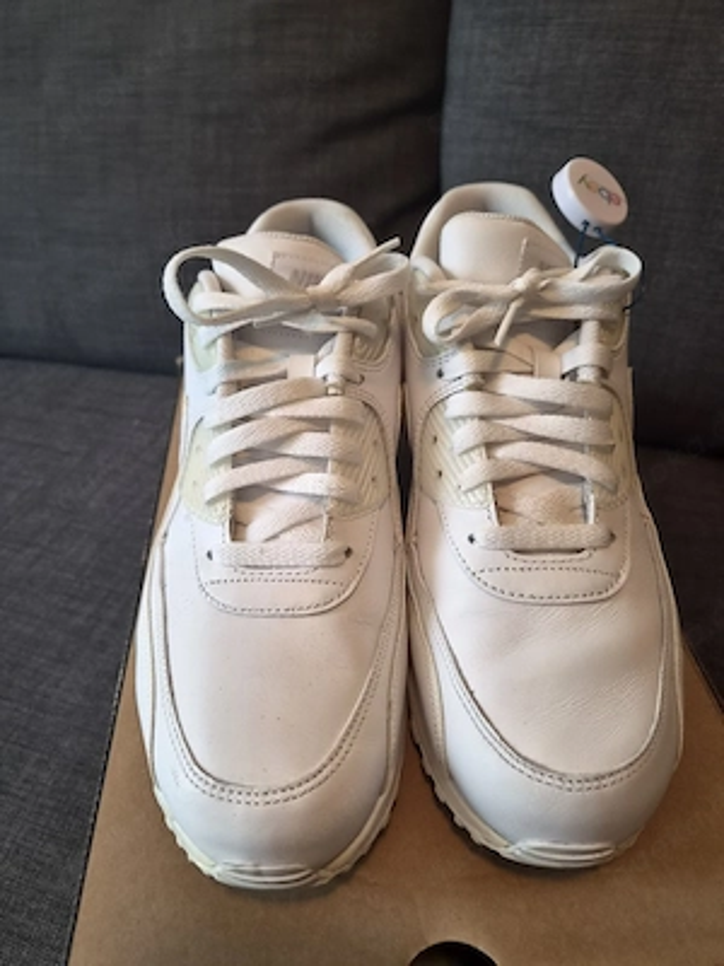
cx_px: 362
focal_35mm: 23
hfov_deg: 58.9
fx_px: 641
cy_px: 483
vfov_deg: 73.9
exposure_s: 1/100
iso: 400
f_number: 1.8
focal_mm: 5.4
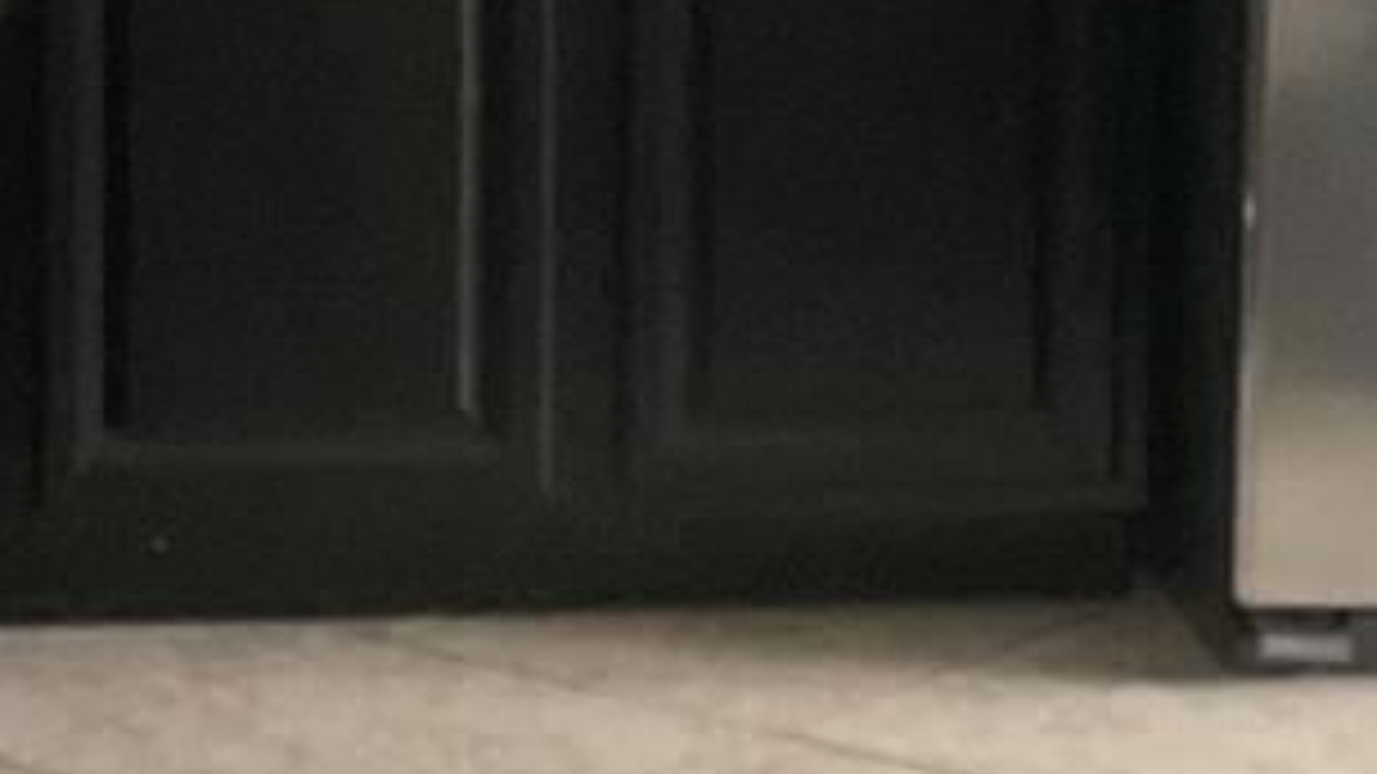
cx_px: 968
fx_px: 6024
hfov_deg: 13.0
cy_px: -310
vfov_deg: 7.3
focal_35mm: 165
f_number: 1.8
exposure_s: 1/60
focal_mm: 3
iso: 160
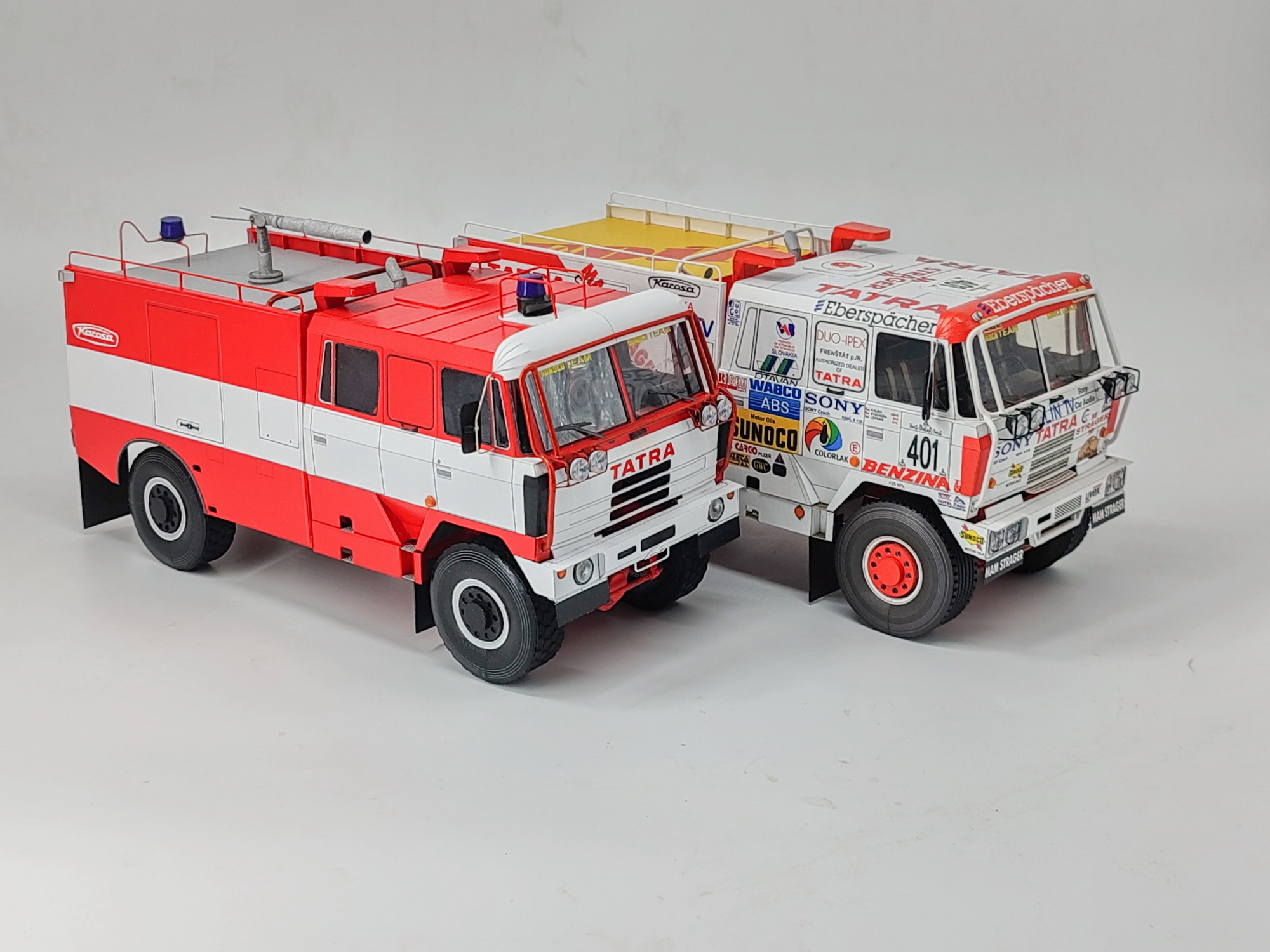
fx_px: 1944
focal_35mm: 53
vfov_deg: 27.5
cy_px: 476
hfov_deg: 36.2
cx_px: 635
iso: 50
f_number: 1.9
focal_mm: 6.12
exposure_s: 1/110
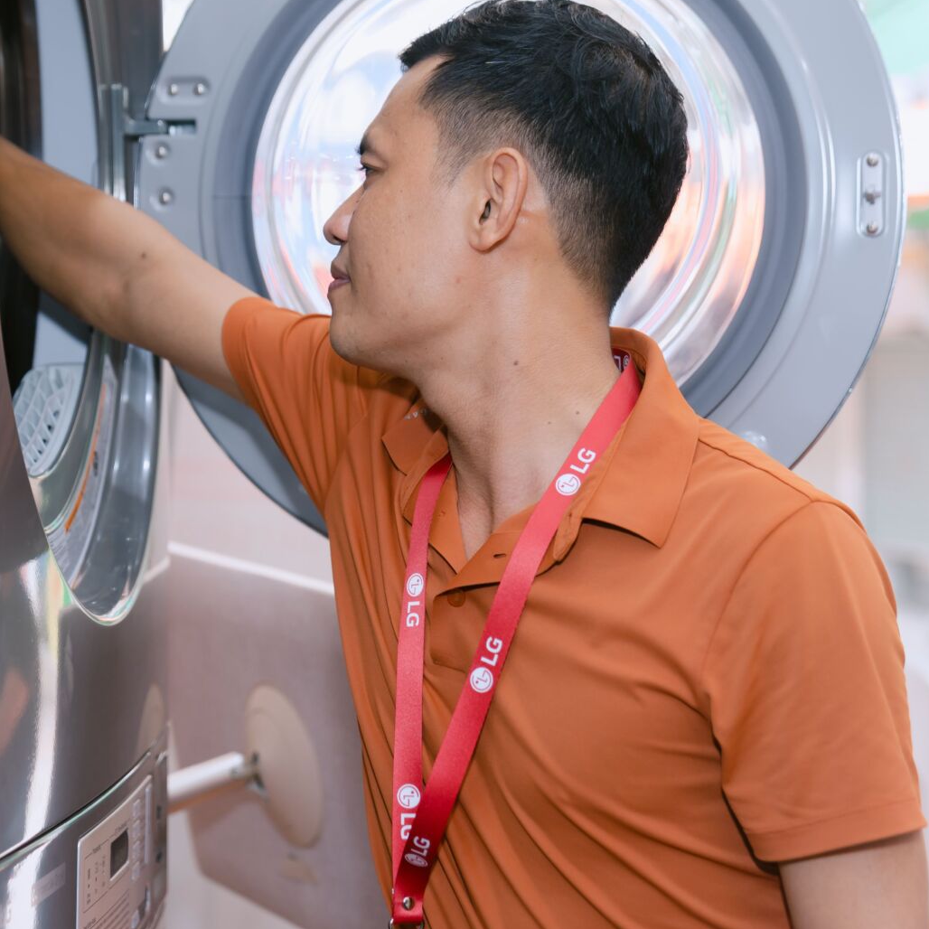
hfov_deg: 19.7
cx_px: 303
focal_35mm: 88
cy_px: 365
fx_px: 2672
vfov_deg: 19.7
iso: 400
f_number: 2.8
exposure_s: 1/160
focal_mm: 52
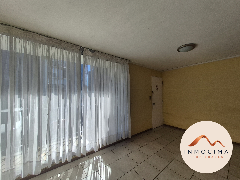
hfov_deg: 106.2
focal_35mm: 13
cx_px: 120
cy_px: 90
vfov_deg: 89.9
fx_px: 90
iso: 50
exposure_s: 1/816
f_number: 2.2
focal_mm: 1.74
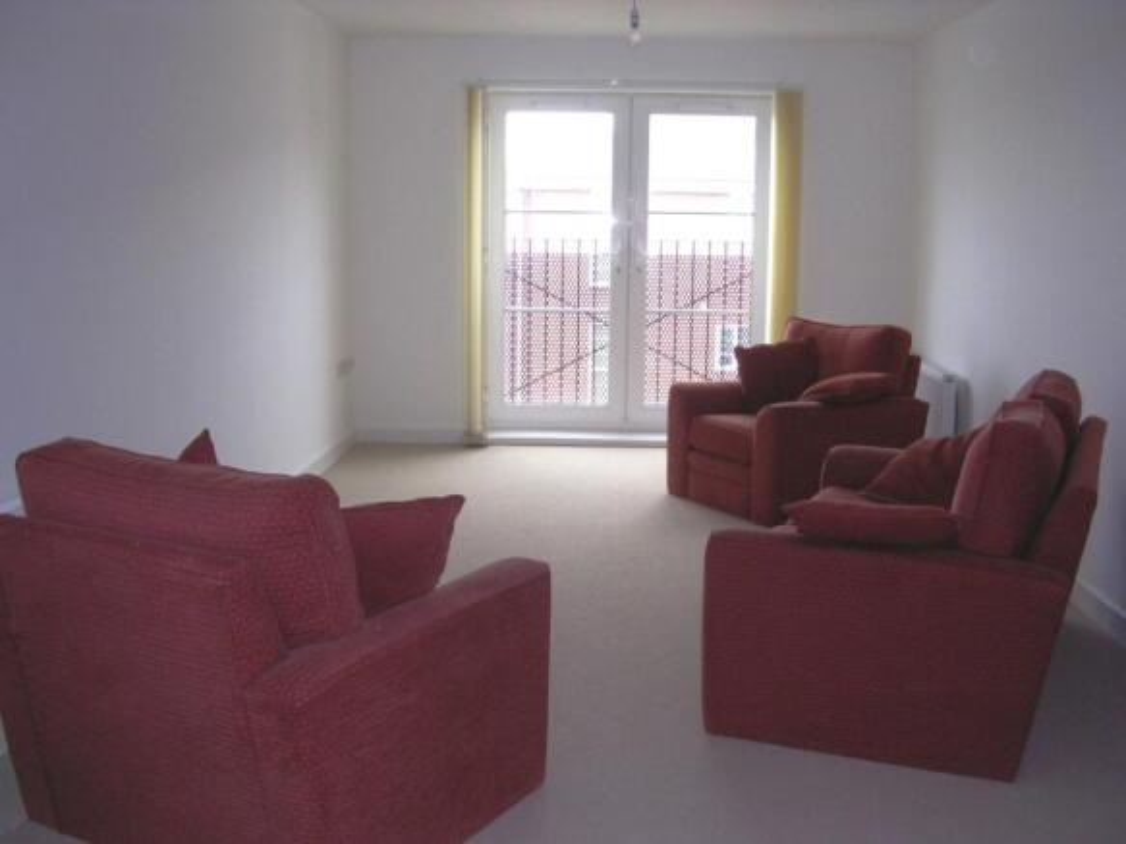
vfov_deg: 37.7
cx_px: 563
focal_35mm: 38
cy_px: 422
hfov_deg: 49.0
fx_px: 1236
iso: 124
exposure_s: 1/30
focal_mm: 5.8
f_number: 2.8
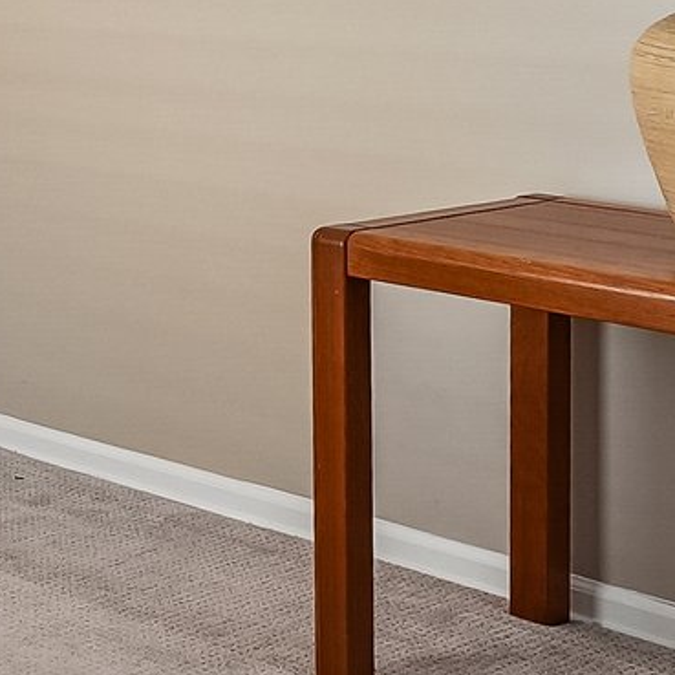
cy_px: -17
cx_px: -637
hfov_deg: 16.2
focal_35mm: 85
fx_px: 1886
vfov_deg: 19.6
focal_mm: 18.1
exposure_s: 1/20
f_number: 7.1
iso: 640
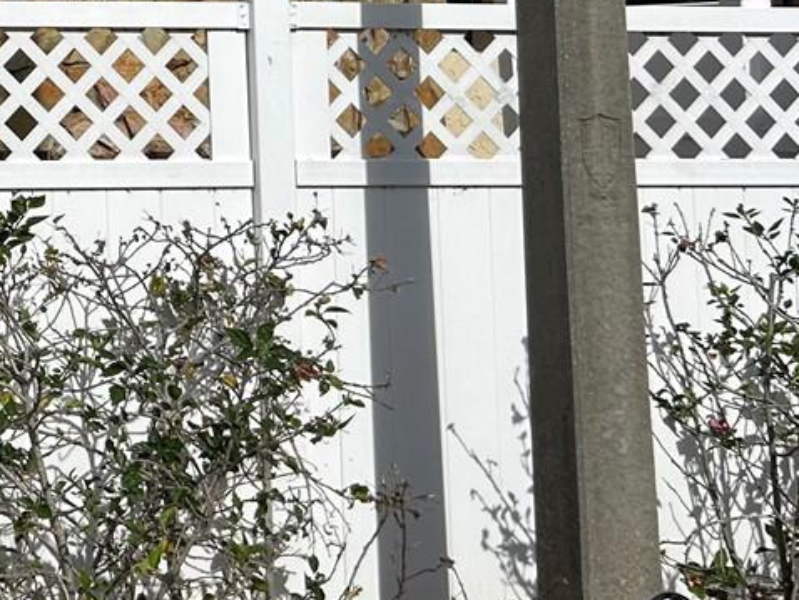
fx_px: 2009
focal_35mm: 87
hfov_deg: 19.5
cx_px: -416
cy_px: -114
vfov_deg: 16.3
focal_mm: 5.7
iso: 50
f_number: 1.5
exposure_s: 1/8000
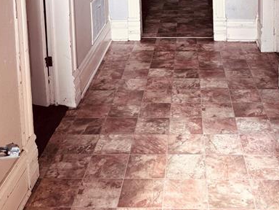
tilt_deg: -7.0
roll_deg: -0.6
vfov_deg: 25.2
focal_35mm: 52
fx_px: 419
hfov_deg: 36.8
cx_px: 159
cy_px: -42
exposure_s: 1/121
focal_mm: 5.96
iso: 80
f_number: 1.6
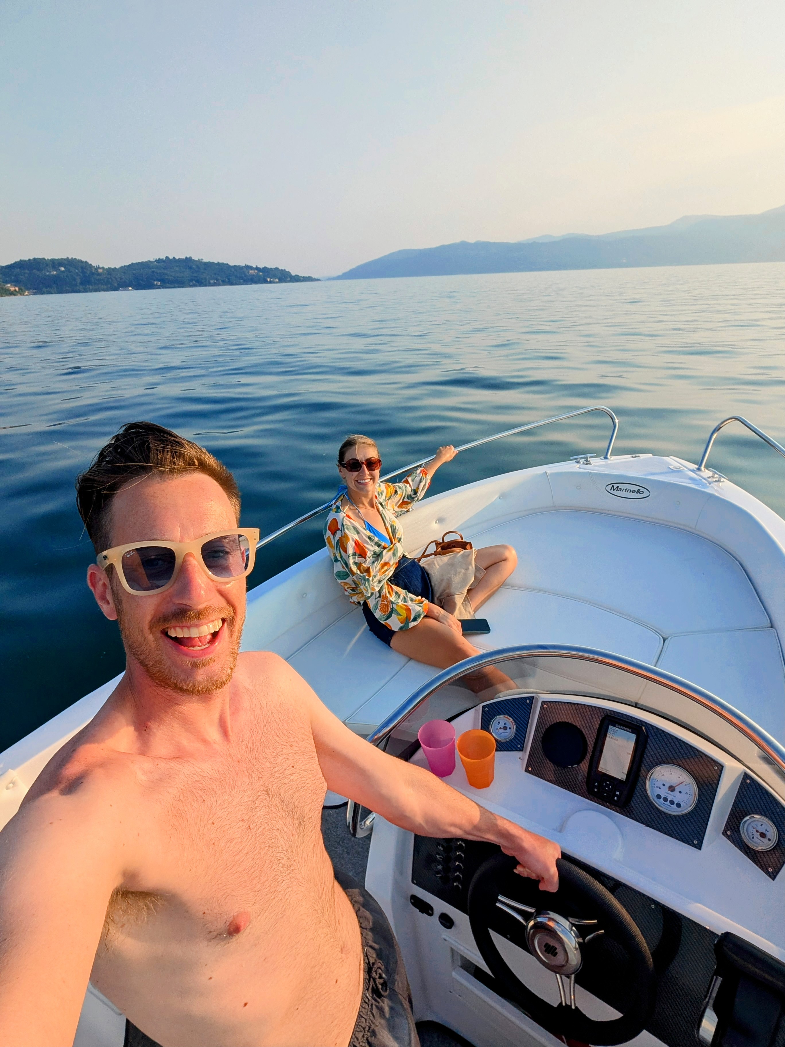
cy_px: 524
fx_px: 544
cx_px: 392
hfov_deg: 71.6
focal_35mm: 18
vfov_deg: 87.8
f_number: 2.2
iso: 53
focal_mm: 2.71
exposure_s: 1/1220
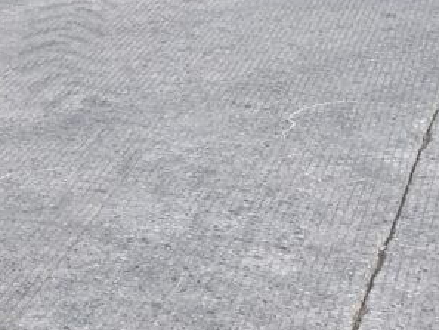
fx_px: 1269
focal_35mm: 100
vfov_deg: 14.5
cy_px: 339
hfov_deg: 17.6
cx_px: -217
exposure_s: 1/944
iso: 16
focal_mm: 3
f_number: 1.8
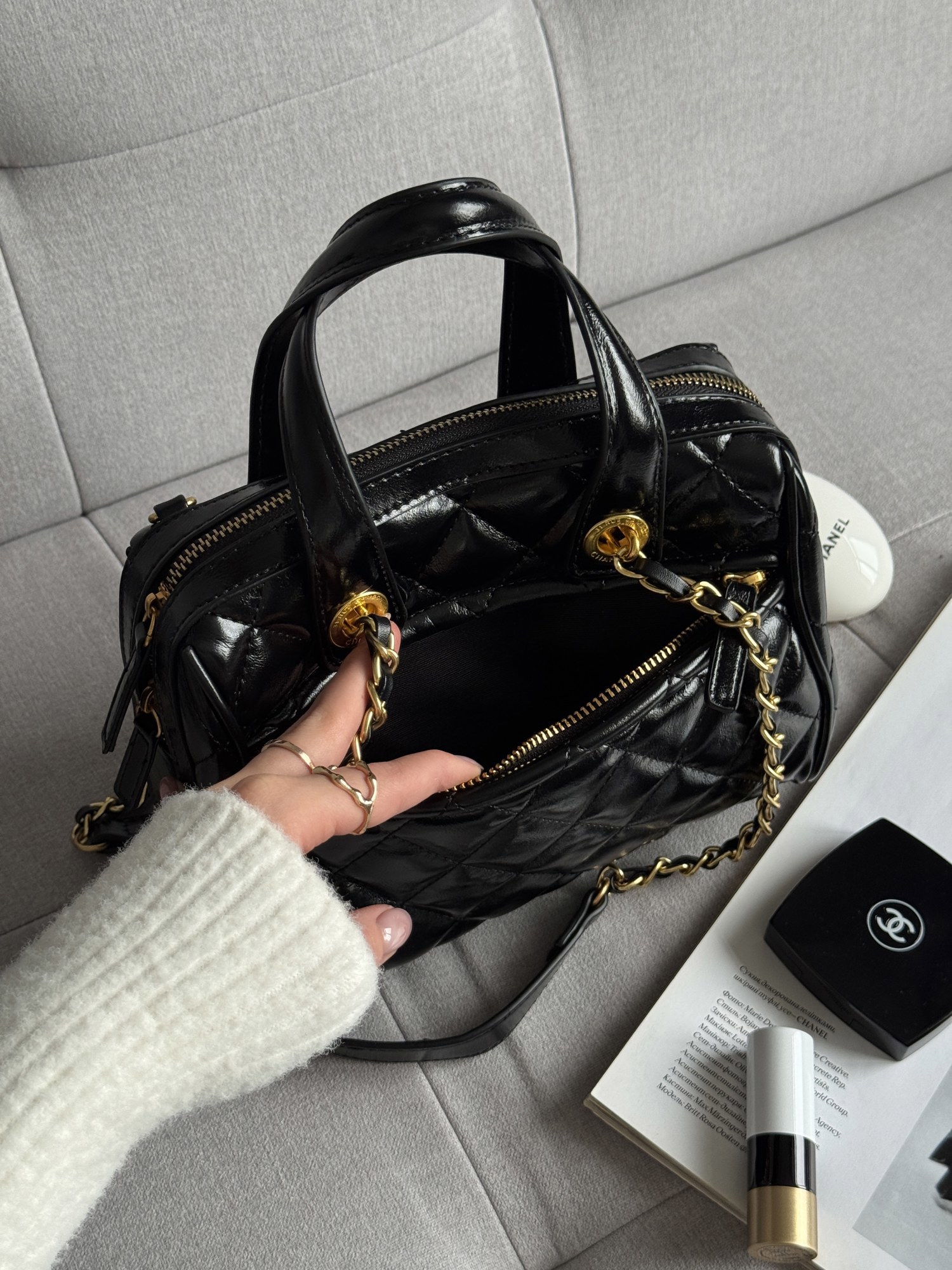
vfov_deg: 39.7
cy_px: 635
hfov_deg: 30.3
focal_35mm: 48
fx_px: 1760
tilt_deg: -57.6
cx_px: 476
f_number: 1.78
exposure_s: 1/106
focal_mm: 6.76
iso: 100
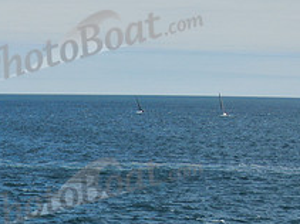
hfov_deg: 14.3
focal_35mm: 132
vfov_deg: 10.9
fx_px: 1143
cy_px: 296
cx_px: -104
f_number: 3.8
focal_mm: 8.6
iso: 100
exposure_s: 1/1000
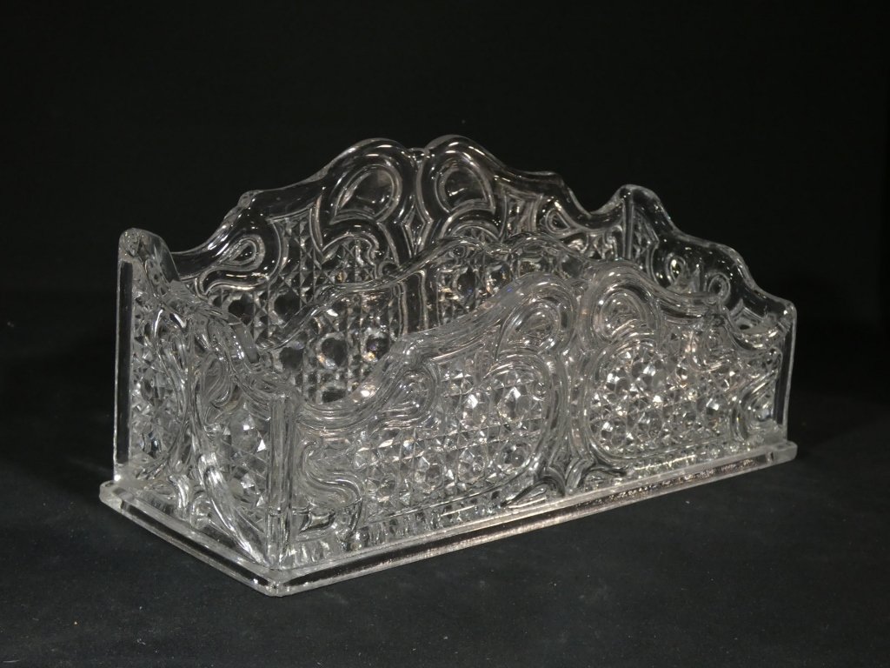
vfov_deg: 22.3
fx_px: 1697
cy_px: 334
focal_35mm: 66
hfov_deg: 29.4
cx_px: 445
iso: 320
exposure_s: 1/125
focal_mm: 11.9
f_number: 4.2
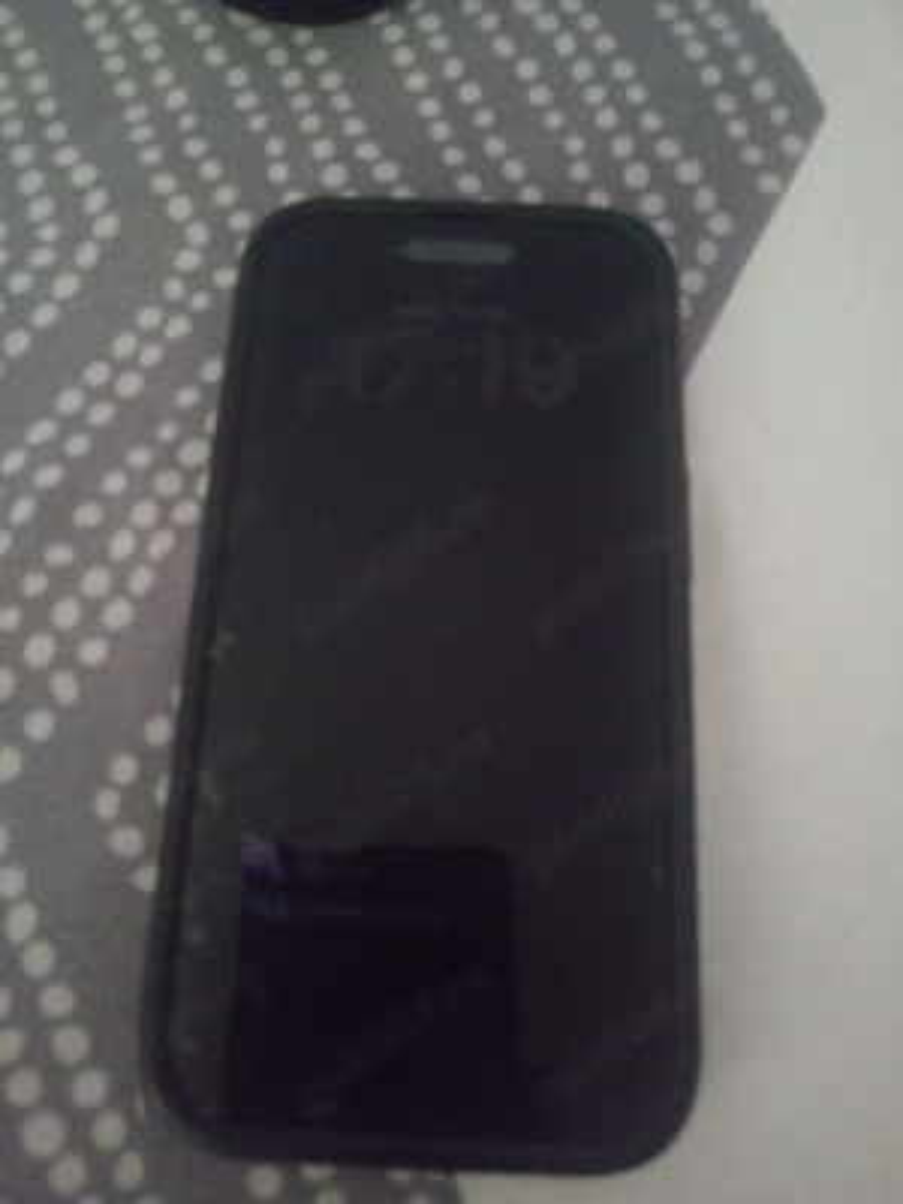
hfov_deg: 51.4
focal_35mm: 27
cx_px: 452
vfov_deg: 65.3
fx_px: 939
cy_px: 602
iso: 11964
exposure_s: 1/14.3
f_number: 1.9
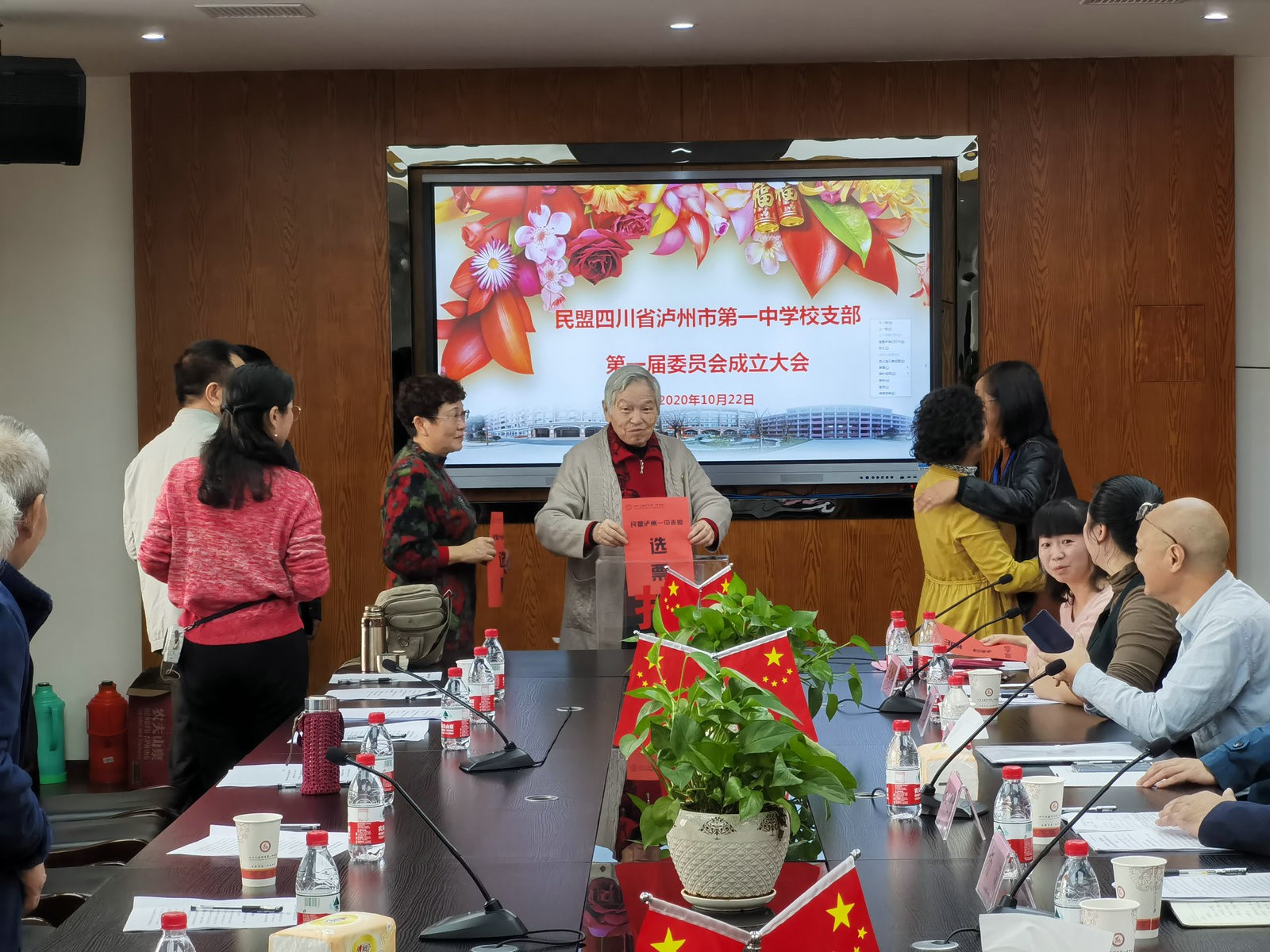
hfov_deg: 24.1
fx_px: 2972
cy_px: 476
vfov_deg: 18.2
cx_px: 635
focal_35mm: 81
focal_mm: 7.48
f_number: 2.4
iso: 125
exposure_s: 1/100
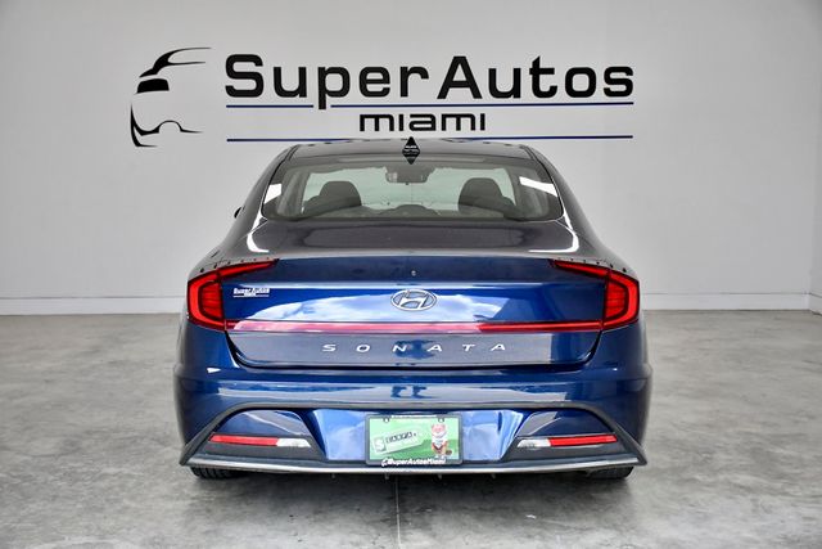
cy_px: 274
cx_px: 411
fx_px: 1028
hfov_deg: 43.6
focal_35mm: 45
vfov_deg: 29.9
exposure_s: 1/2500
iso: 2500
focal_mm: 30
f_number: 4
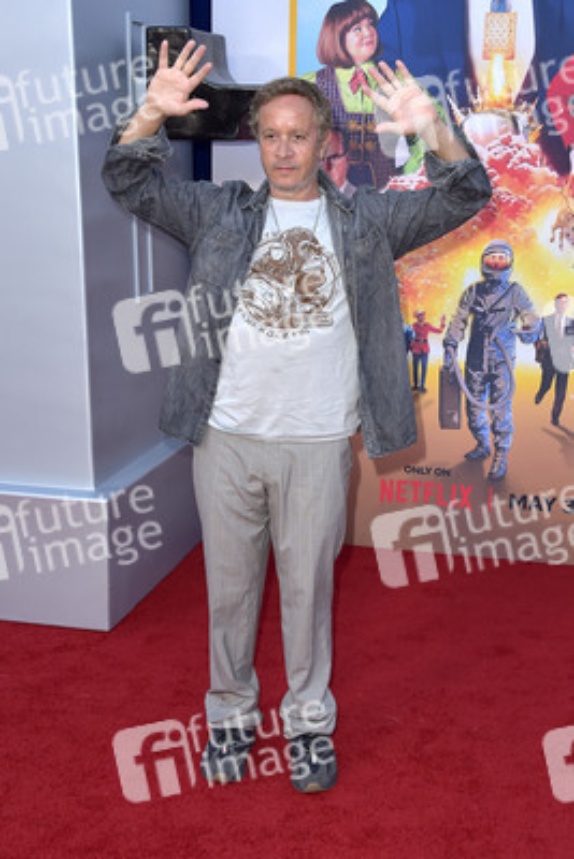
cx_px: 287
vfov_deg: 50.7
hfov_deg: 35.1
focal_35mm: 38
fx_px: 908
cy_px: 430
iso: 400
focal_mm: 38
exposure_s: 1/250
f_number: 6.3
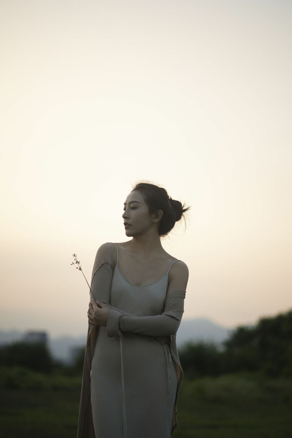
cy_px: 219
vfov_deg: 23.9
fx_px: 1034
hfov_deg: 16.1
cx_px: 146
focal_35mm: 85
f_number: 2
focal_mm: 85
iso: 125
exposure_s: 1/800
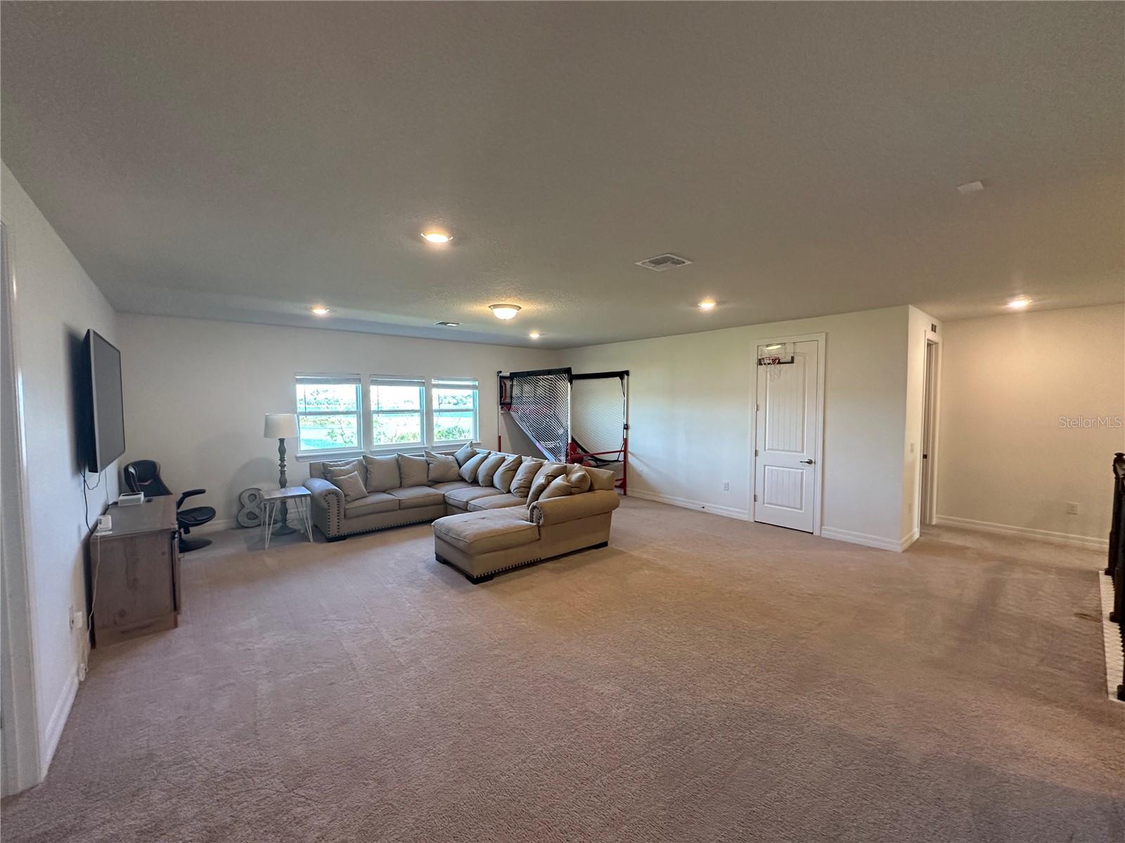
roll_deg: +0.1
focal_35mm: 14
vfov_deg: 85.7
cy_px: 422
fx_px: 455
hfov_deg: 102.1
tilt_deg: -1.9
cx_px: 562
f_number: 2.2
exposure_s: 1/120
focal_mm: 2.22
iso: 320
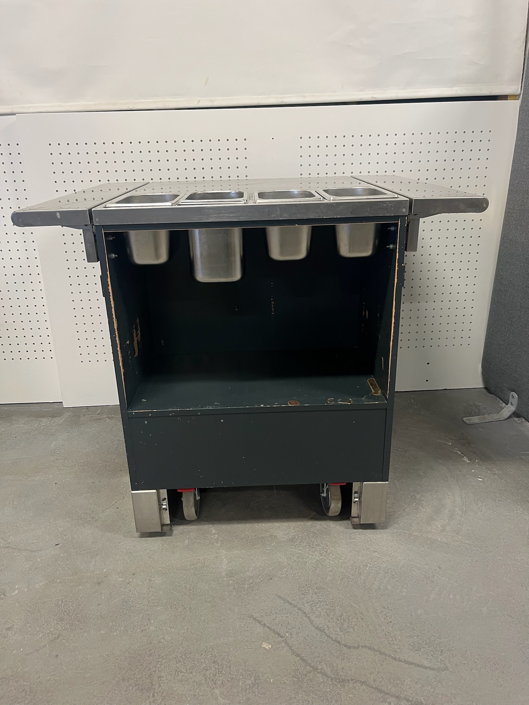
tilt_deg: -22.0
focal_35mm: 26
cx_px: 264
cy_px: 352
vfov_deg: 67.3
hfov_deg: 53.1
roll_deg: +1.9
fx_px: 530
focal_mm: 5.1
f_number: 1.6
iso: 125
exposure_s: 1/50
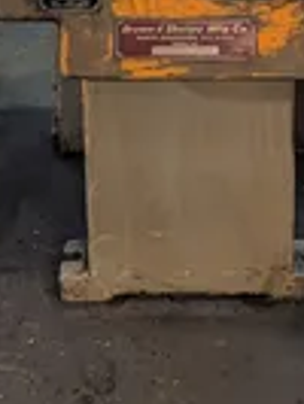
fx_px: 842
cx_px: 205
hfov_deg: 20.4
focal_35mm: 72
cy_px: -161
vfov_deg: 23.1
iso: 206
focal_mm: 6.9
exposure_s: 1/120
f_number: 1.68
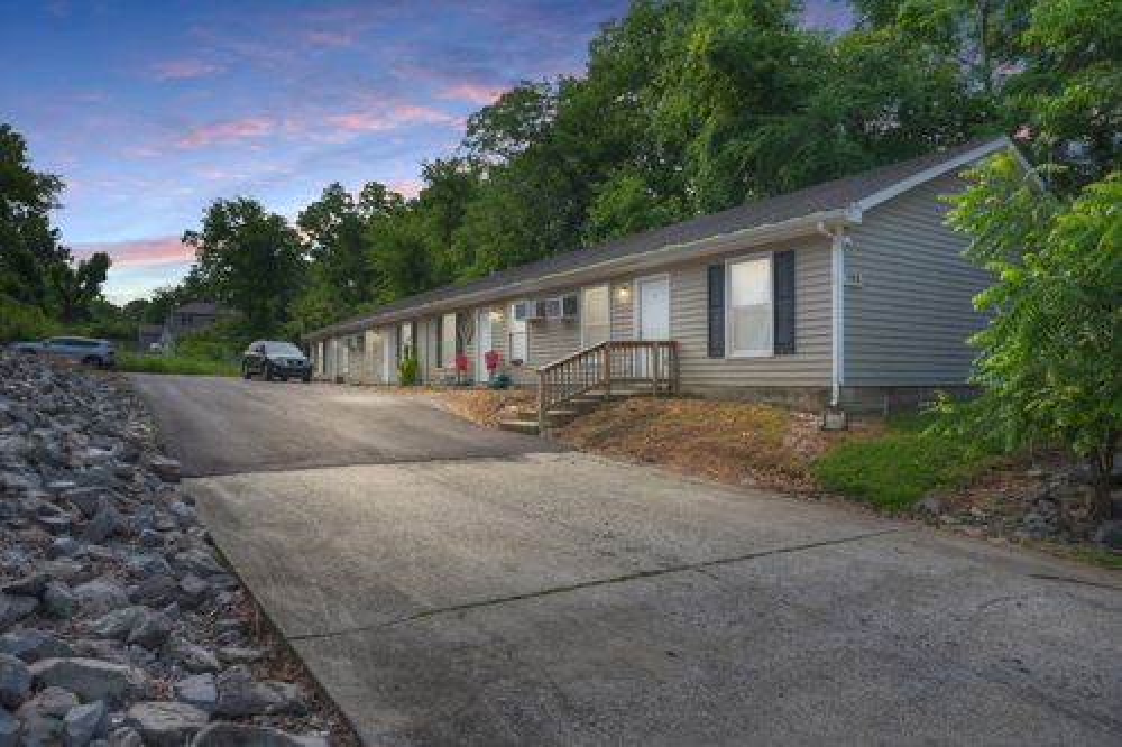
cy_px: 374
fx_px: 685
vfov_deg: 57.2
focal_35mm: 22
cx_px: 561
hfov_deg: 78.6
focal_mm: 22
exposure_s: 1/1000
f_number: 4.5
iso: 500
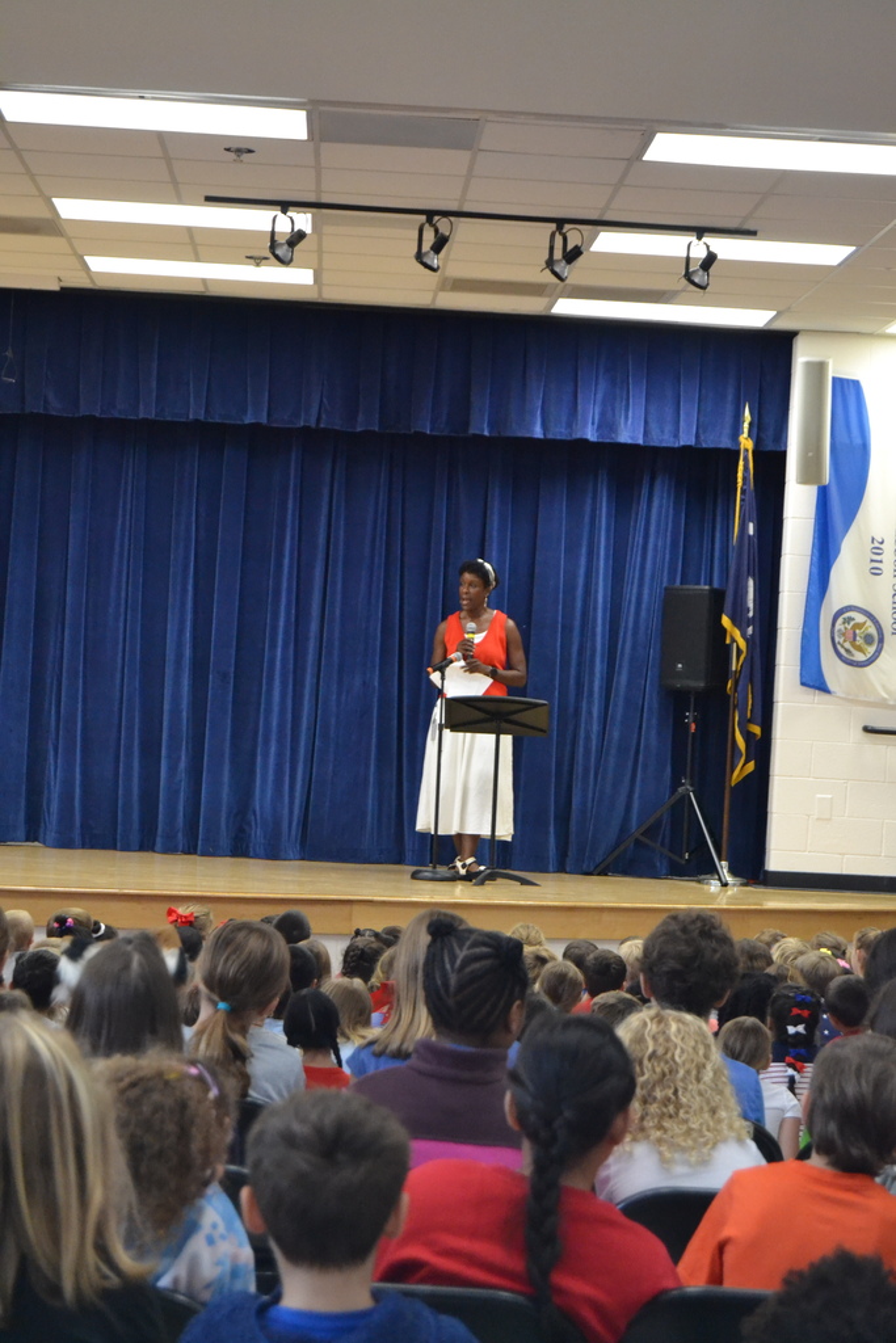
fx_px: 3079
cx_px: 448
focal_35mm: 82
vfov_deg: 24.6
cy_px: 672
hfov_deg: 16.6
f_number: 5.6
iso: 3200
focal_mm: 55
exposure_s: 1/60
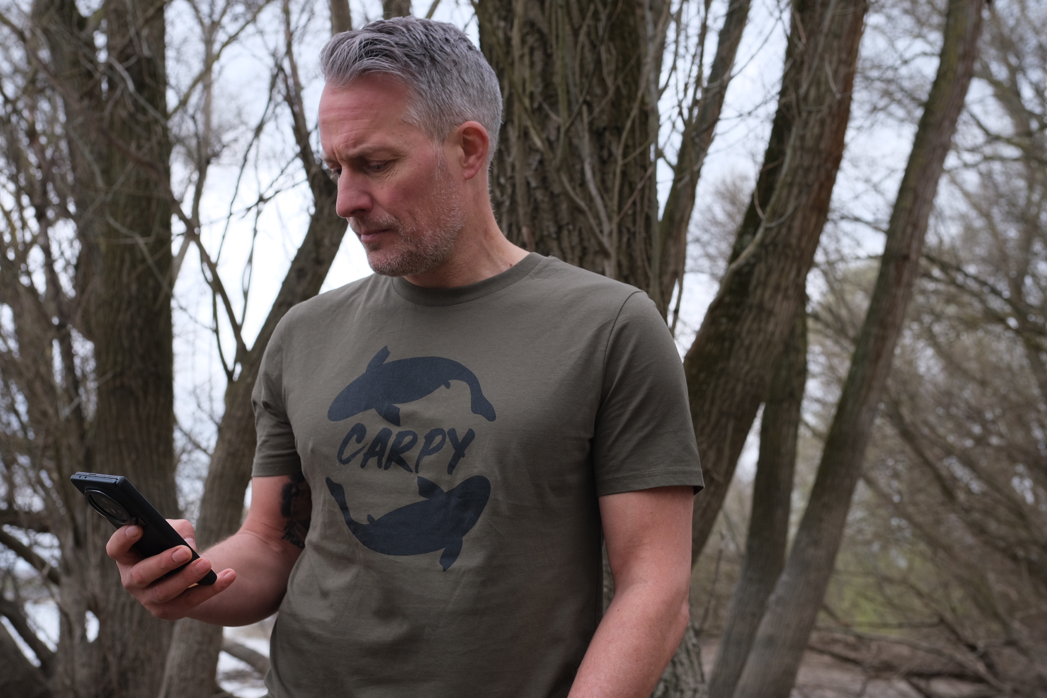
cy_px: 349
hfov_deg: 39.6
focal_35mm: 50
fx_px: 1454
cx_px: 524
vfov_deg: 27.0
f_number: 4
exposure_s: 1/180
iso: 320
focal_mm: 33
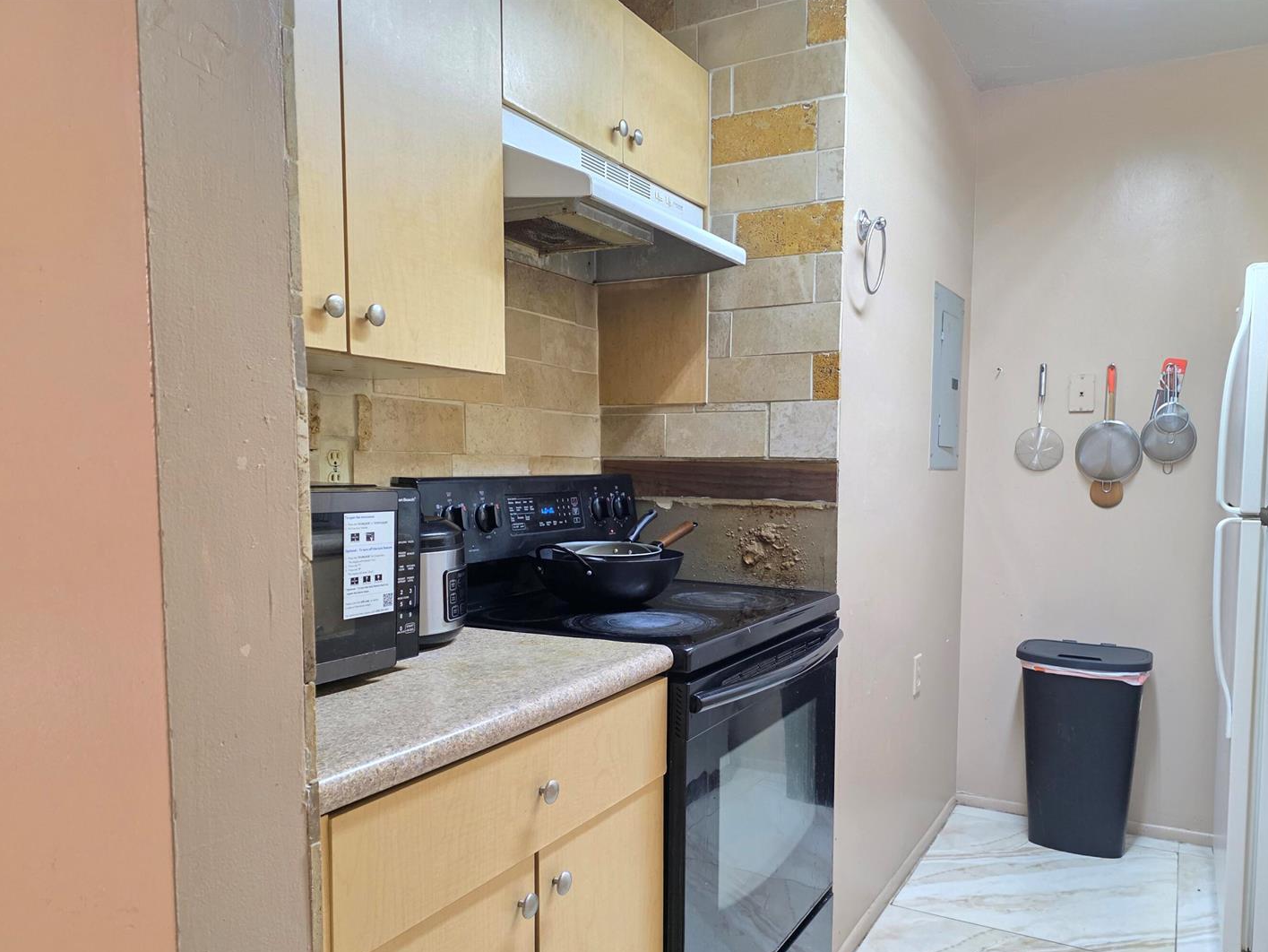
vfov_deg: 52.9
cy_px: 534
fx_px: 953
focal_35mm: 26
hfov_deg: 67.1
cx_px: 698
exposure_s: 1/120
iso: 800
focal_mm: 6.3
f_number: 1.7
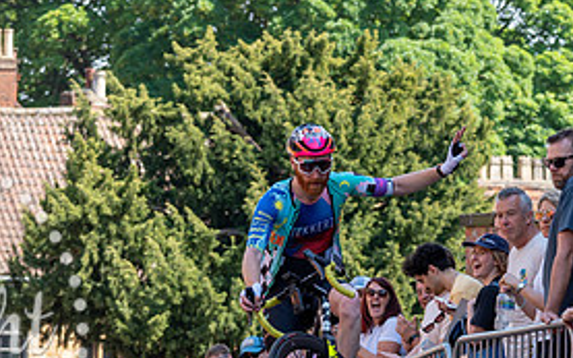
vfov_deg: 6.7
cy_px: 311
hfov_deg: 10.8
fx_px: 3029
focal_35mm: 194
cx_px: 287
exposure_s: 1/800
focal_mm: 75
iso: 160
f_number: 4
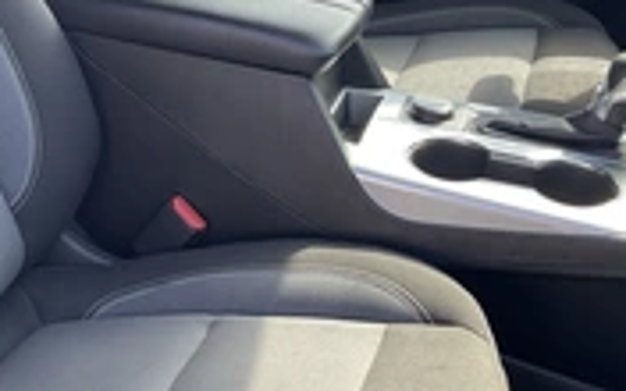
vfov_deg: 18.5
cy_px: 96
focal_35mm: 70
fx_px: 1194
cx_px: 121
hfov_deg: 28.7
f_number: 1.8
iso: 40
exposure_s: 1/122
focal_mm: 3
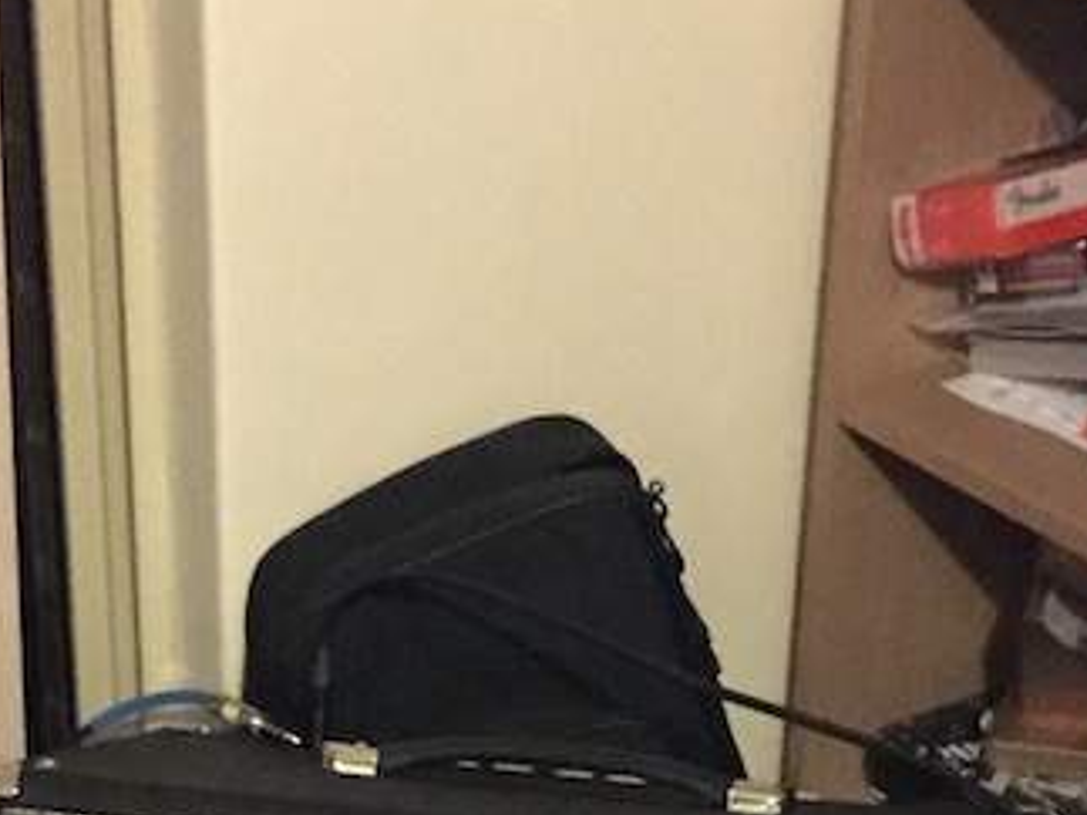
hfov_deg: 17.1
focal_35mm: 115
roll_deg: +1.8
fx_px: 3610
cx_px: 377
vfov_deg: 11.9
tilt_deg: -38.2
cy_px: 1478
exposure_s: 1/17
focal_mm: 4.15
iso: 1000
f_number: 2.2
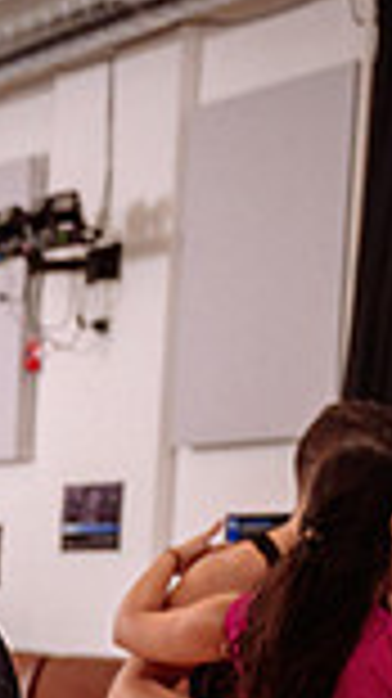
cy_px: 862
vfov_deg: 15.5
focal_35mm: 133
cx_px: -807
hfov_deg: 7.8
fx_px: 2462
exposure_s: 1/200
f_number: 2.8
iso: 1600
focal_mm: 34
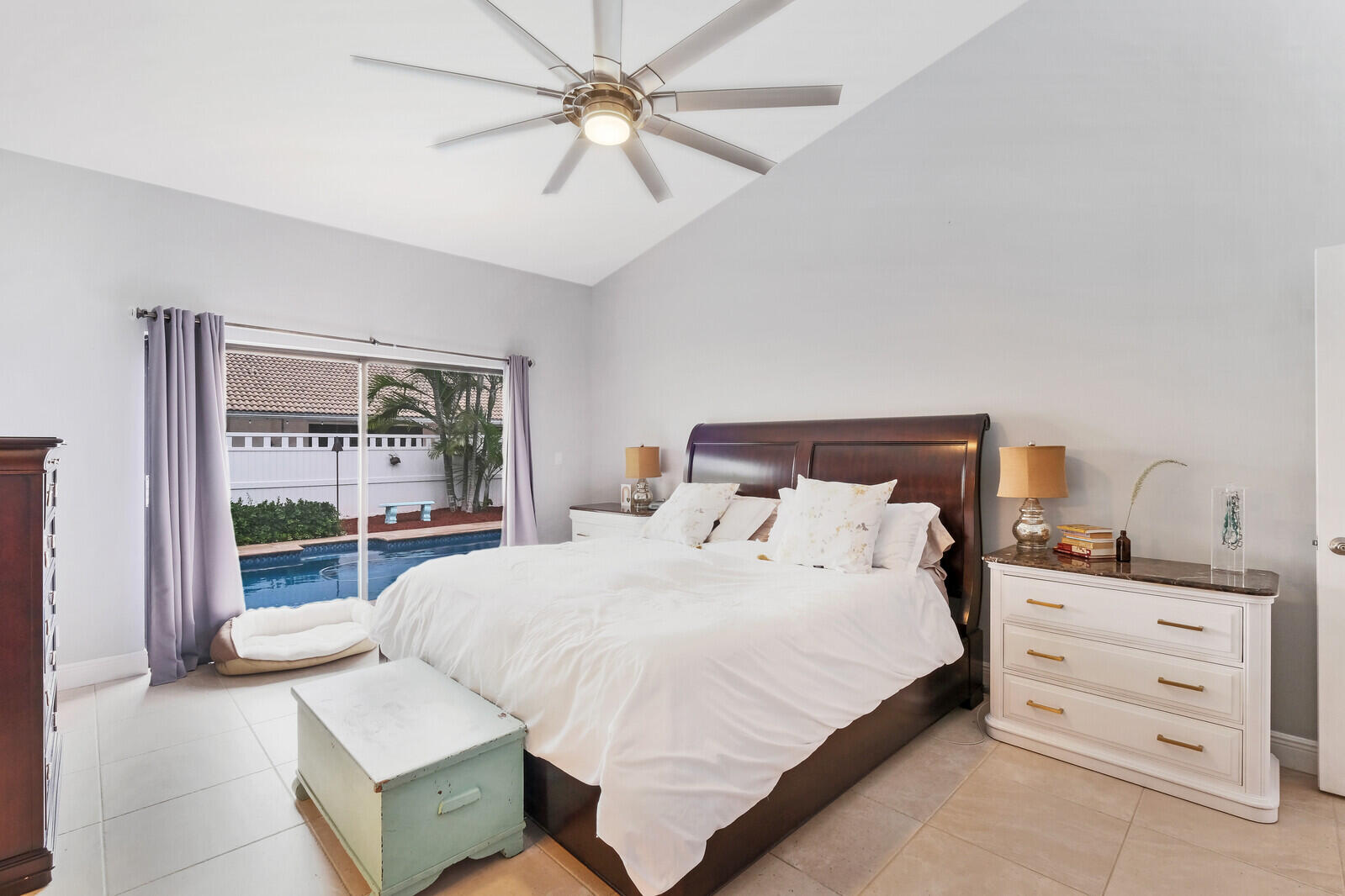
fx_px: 560
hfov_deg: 100.4
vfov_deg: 77.3
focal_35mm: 15
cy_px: 448
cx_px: 672
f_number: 11
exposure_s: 1/480
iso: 1000
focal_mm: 10
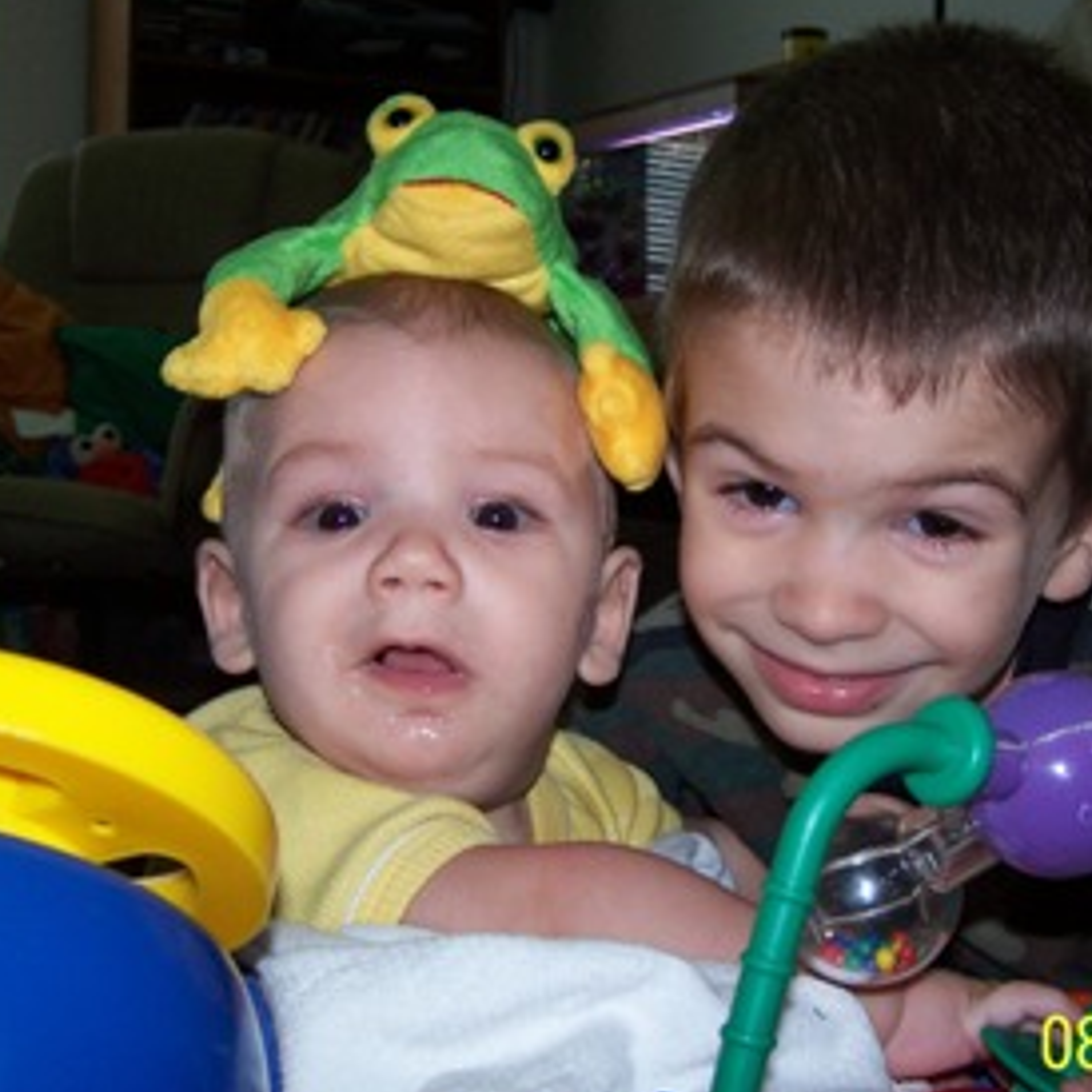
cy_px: 550
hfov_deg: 31.1
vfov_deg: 31.1
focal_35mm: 55
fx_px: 1963
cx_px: 590
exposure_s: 1/60
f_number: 2.8
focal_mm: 6.3
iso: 80
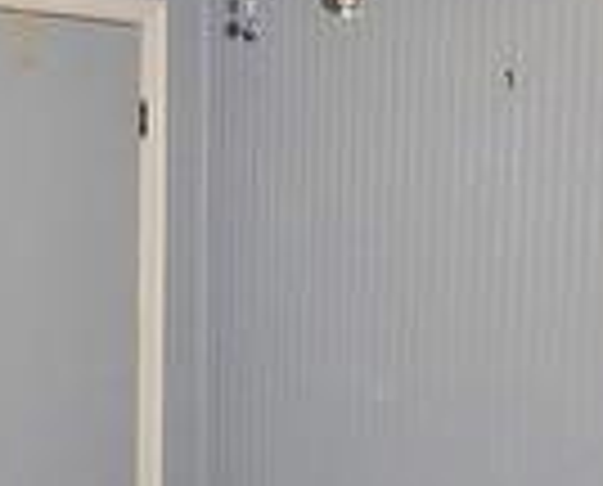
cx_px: 202
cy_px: 320
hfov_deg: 21.1
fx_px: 1611
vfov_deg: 17.1
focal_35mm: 90
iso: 360
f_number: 4.2
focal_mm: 5.6
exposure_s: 1/30
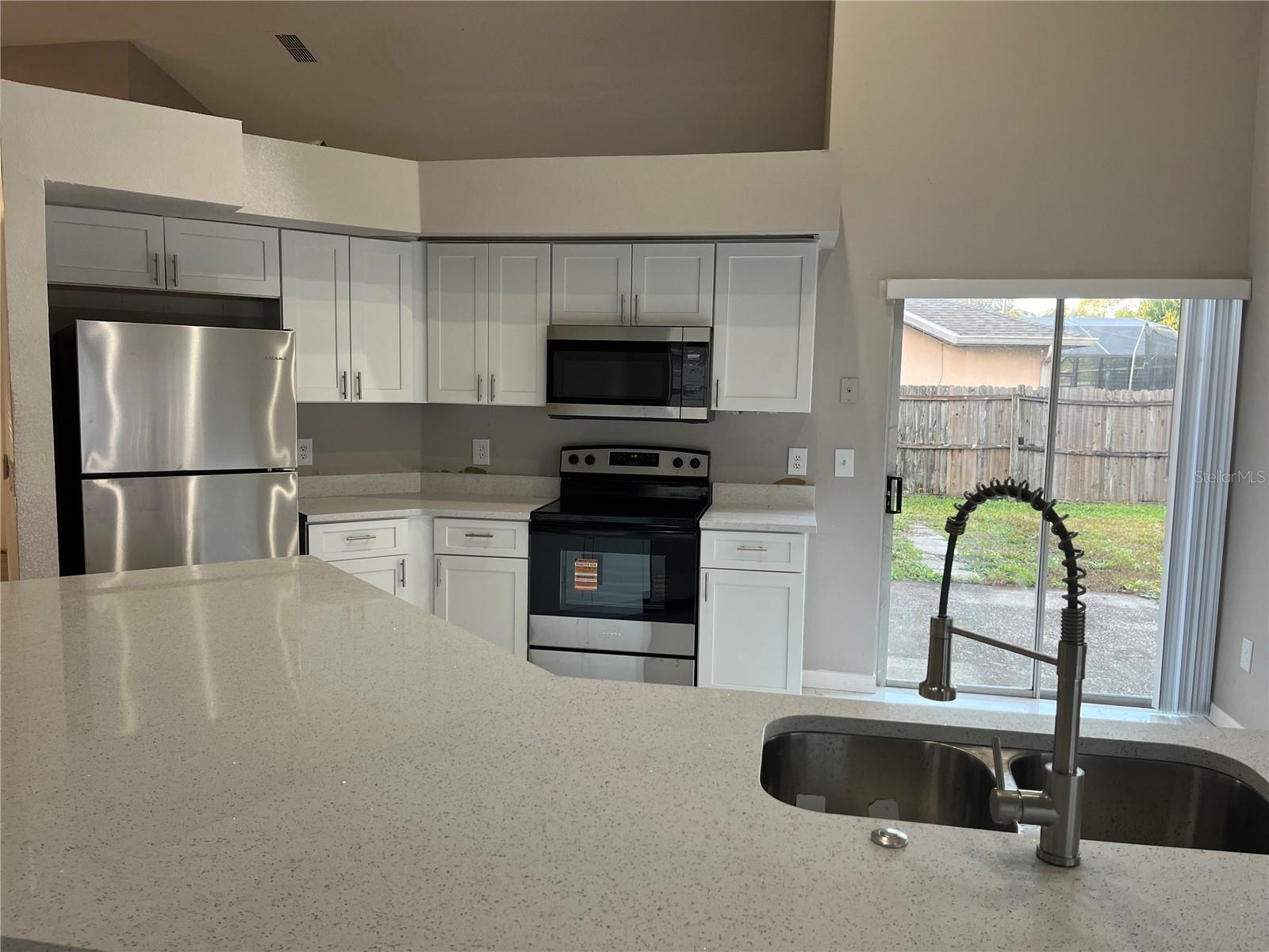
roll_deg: -1.3
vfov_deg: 53.1
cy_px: 476
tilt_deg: -6.0
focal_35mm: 26
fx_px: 953
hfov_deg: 67.3
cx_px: 634
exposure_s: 1/120
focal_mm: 5.1
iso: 125
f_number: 1.6
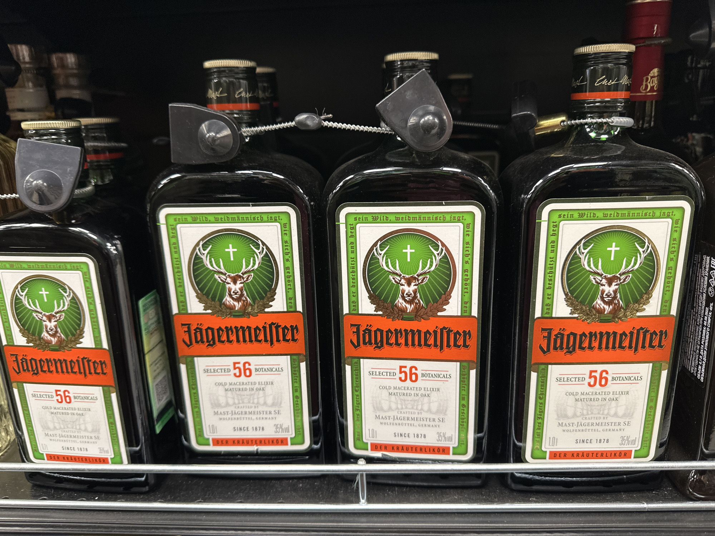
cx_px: 358
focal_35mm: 24
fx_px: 496
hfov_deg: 71.6
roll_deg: +2.2
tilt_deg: -17.6
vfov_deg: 56.8
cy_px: 268
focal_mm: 6.86
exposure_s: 1/50
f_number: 1.78
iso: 125
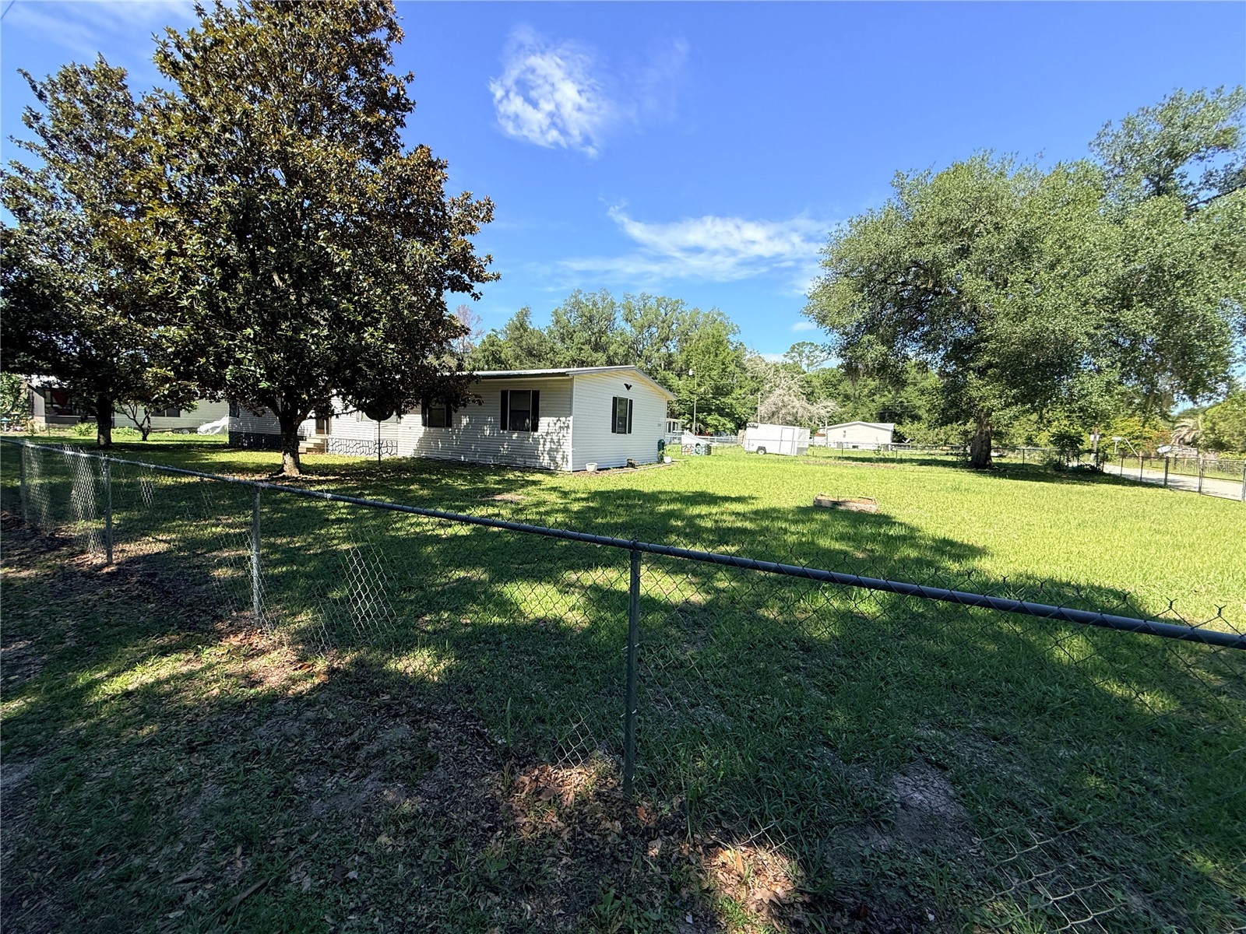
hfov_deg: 102.1
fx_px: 504
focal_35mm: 14
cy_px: 467
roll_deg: -1.2
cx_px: 623
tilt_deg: -2.4
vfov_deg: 85.7
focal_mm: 2.22
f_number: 2.2
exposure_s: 1/1145
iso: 64
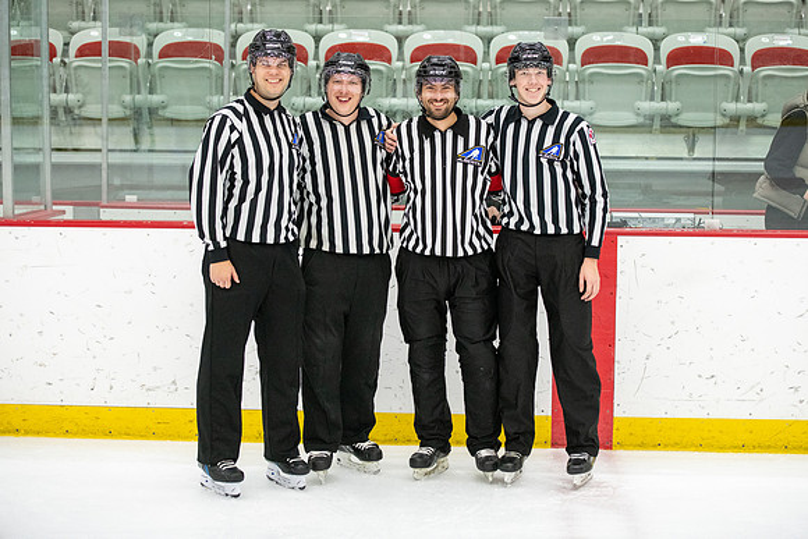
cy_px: 256
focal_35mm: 73
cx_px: 417
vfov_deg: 18.6
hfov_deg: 27.6
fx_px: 1648
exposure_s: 1/640
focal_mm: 70
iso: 3200
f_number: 2.8
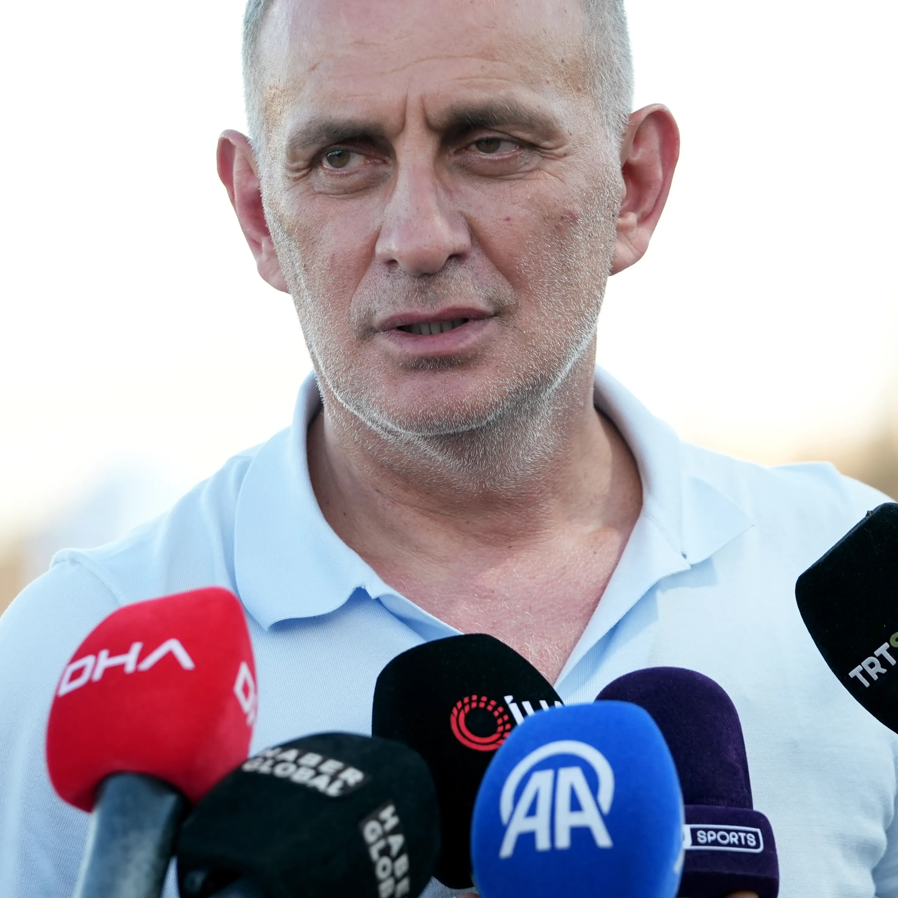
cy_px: 446
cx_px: 525
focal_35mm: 290
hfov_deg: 6.0
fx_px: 8511
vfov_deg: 6.0
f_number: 4
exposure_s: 1/320
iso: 400
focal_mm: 167
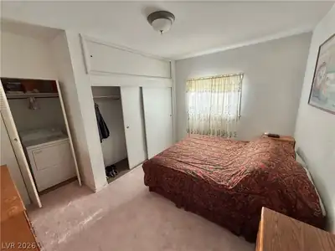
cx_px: 168
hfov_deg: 102.1
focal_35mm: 14
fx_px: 135
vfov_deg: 85.7
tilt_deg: -14.3
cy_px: 126
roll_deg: +3.1
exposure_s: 1/99
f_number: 2.2
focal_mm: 2.22
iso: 80
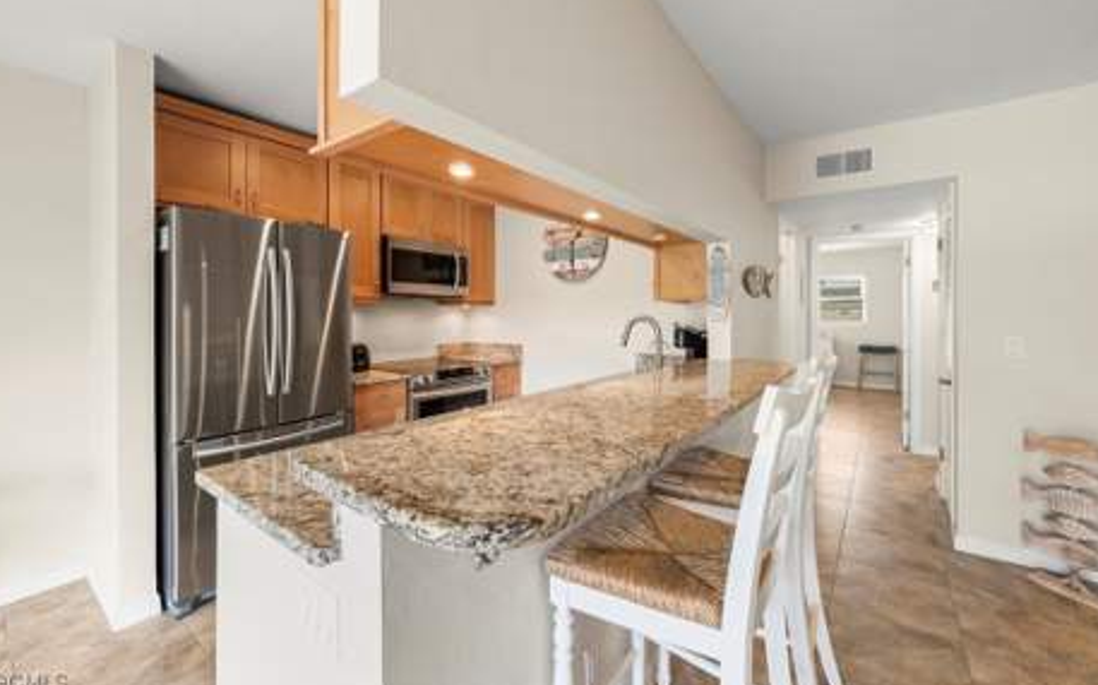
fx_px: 449
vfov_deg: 74.6
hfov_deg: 101.5
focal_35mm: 15
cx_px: 548
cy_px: 317
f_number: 10
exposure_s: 1.3
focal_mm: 14
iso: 160
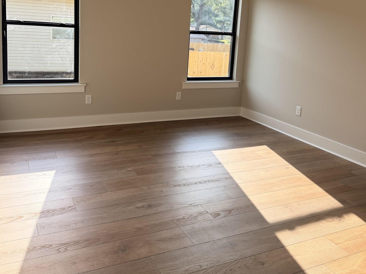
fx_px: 349
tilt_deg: -8.6
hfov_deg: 55.3
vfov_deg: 42.1
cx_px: 180
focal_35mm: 33
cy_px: 81
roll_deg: -3.2
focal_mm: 6.76
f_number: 1.78
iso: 100
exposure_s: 1/702
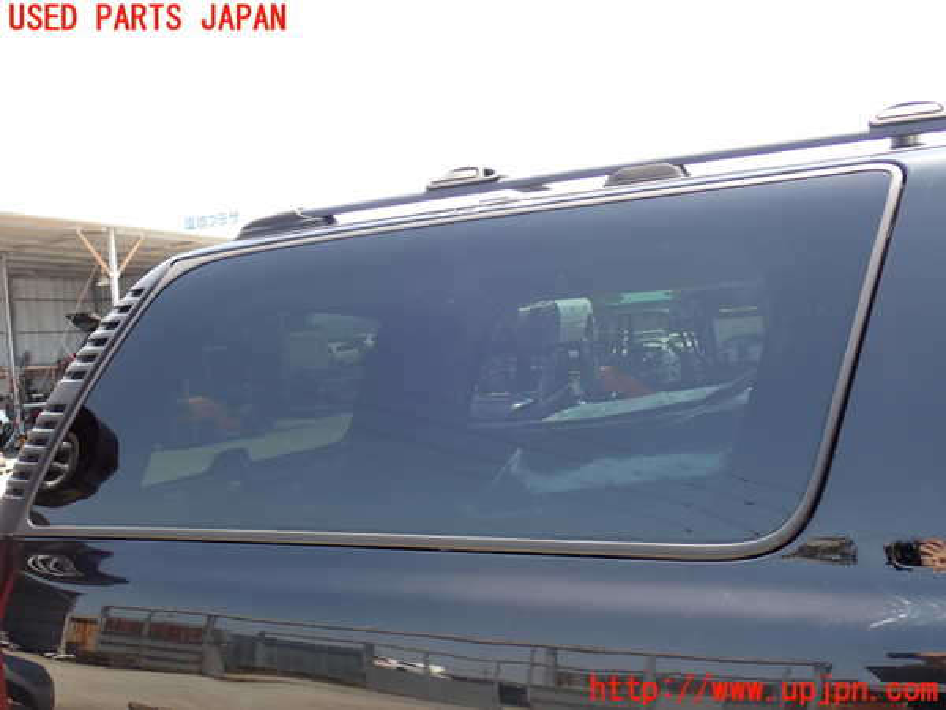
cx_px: 473
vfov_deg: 39.7
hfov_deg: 51.4
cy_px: 355
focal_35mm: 36
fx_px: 984
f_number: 3.5
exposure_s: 1/125
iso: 100
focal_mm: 6.37
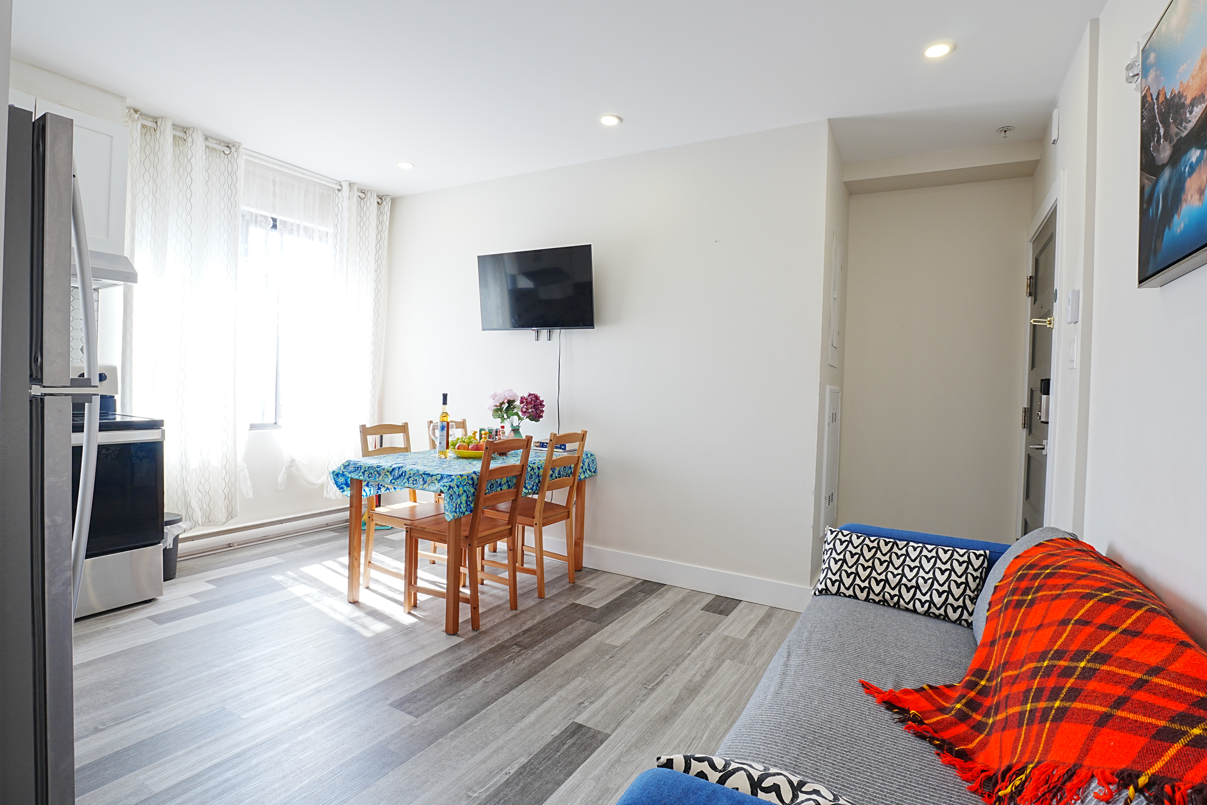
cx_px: 604
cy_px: 402
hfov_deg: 95.0
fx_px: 553
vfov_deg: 72.1
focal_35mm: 16
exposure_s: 1/8
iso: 100
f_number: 8
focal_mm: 11
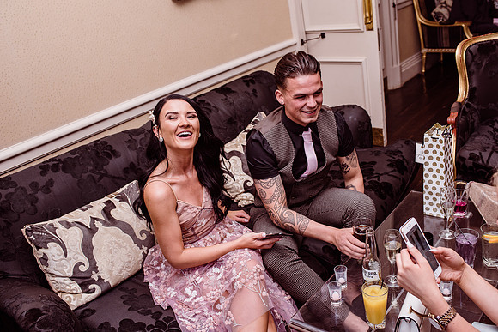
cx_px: 249
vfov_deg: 37.9
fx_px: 484
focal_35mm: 35
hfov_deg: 54.4
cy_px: 166
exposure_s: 1/200
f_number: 4.5
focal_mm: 35
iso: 400
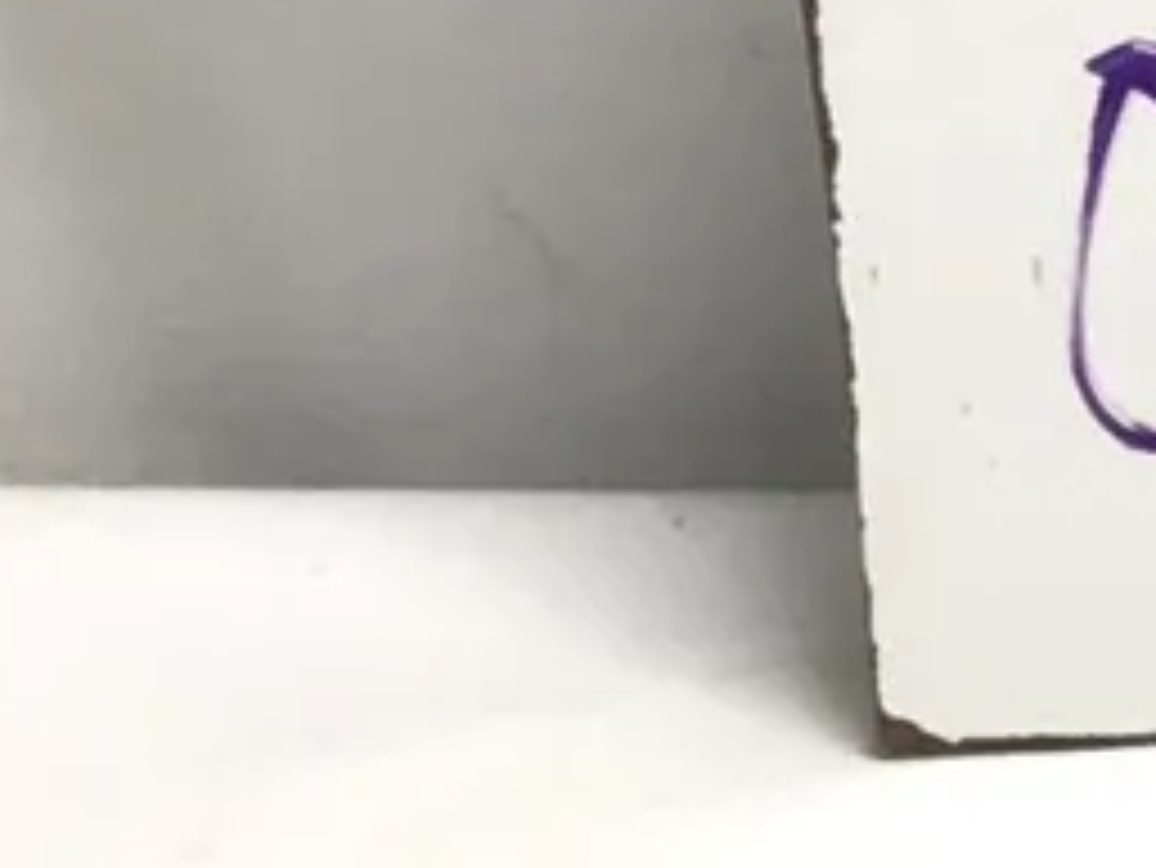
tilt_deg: -17.8
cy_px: 72
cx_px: 4152
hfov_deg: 6.9
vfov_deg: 6.2
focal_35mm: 241
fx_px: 8052
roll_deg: +1.3
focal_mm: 3.3
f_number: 2.4
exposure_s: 1/127
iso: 25
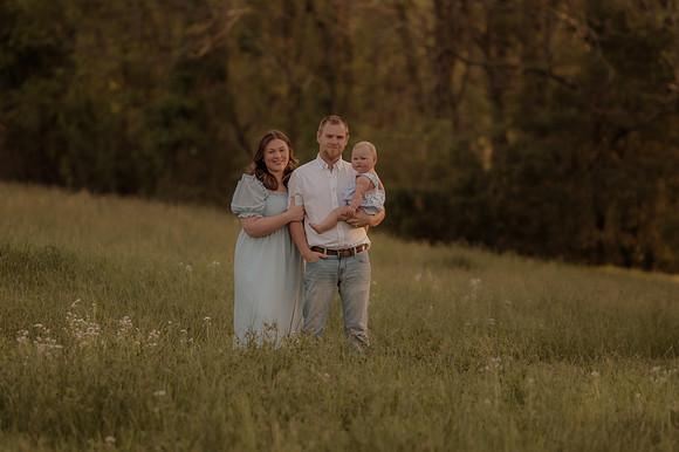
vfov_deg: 10.4
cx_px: 340
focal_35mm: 132
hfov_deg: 15.5
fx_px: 2487
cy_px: 226
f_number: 1.4
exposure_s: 1/800
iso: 160
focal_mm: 85
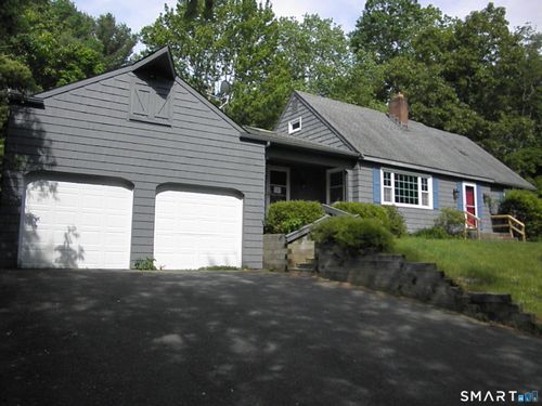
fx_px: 438
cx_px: 271
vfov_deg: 49.7
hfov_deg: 63.4
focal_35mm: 28
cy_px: 203
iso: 800
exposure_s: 1/2000
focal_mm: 5
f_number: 7
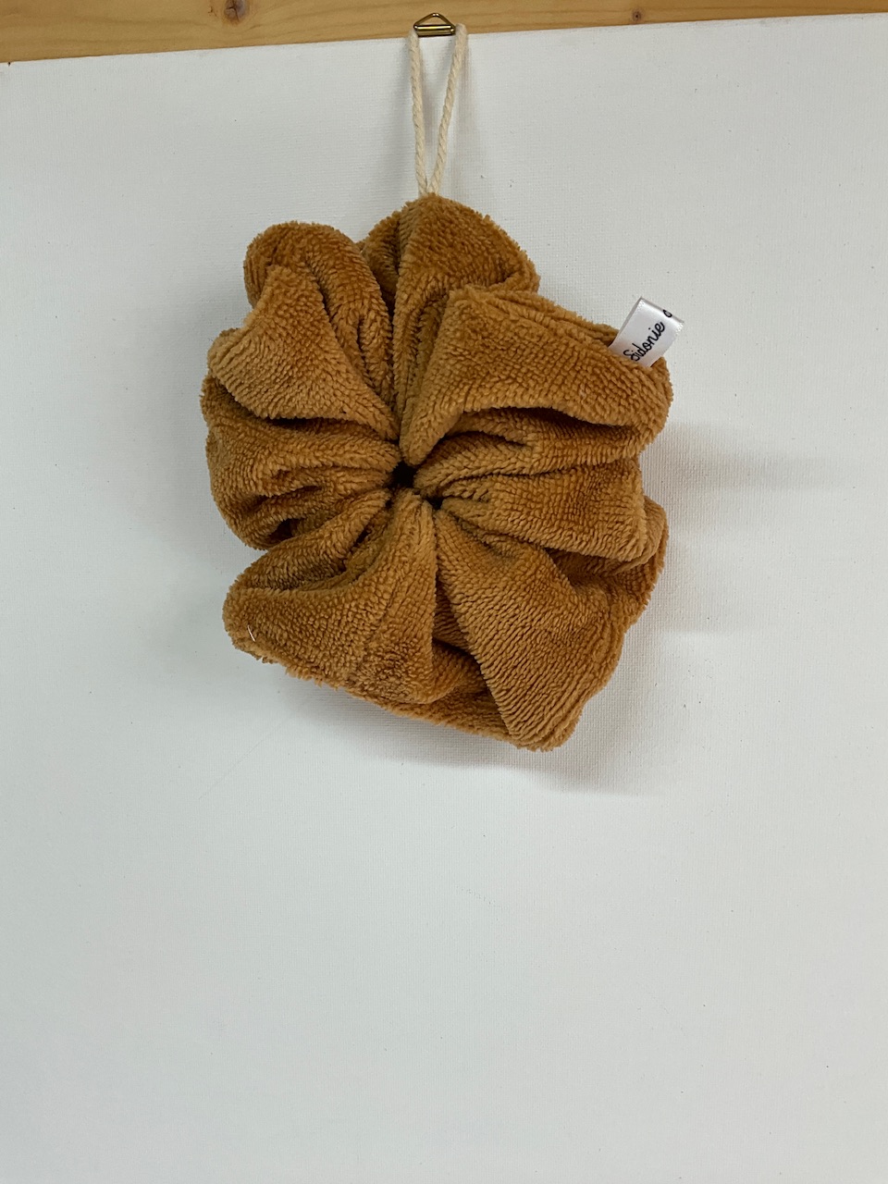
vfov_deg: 61.7
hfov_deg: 48.2
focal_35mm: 29
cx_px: 444
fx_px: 992
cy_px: 592
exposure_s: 1/100
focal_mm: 3
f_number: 1.8
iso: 32
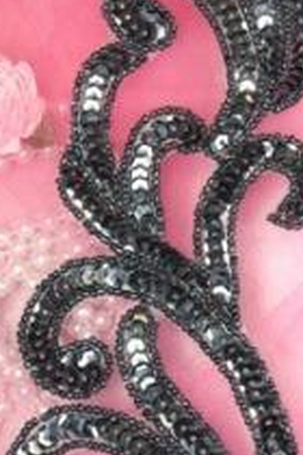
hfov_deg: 13.1
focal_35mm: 102
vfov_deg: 20.0
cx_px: 348
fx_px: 1288
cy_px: 217
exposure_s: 1/125
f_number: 4.7
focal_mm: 8.3
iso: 80
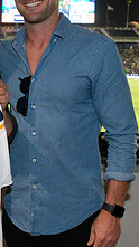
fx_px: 433
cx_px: -81
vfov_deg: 31.8
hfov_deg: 16.3
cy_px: 93
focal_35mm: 66
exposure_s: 1/60
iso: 640
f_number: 6.3
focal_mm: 24
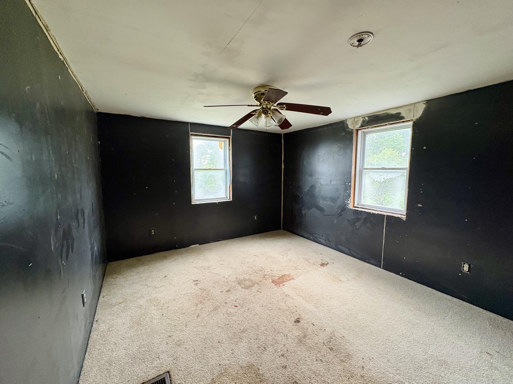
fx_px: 207
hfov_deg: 102.1
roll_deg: +1.2
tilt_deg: -5.4
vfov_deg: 85.7
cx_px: 256
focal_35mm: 14
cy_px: 192
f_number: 2.2
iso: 400
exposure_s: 1/60
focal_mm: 2.22
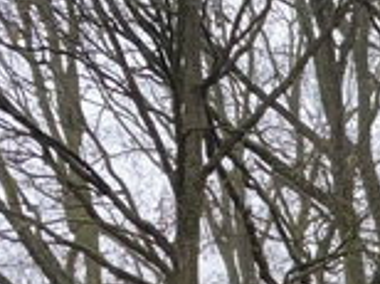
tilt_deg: +0.6
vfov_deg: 7.7
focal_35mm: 173
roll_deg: +1.0
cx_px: 1098
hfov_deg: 9.3
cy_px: 771
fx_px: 1896
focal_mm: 4.25
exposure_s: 1/74
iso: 125
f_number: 1.8
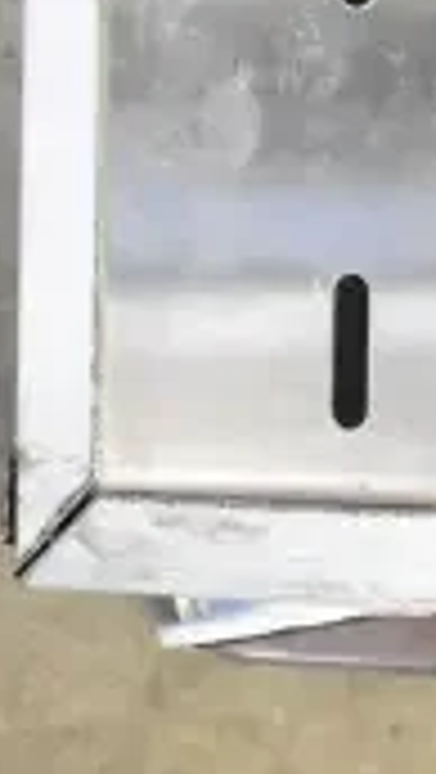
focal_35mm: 134
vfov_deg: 15.9
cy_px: 164
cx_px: 1119
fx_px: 2749
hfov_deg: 8.2
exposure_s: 1/40
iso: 4000
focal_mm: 24
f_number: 3.8
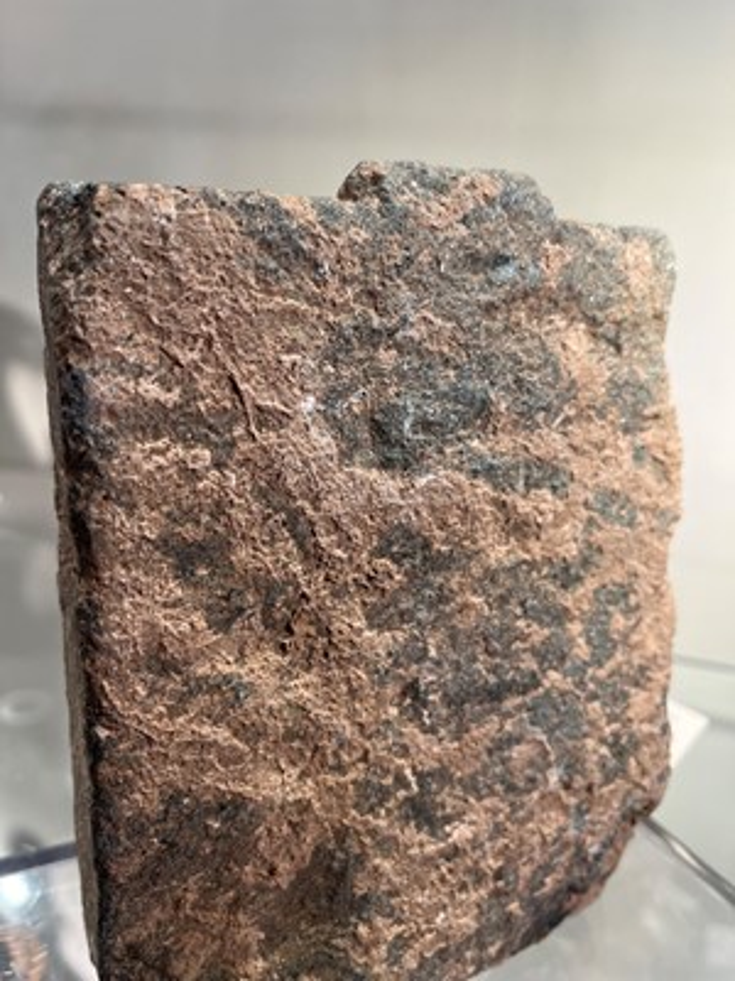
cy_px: 490
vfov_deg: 67.3
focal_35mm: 26
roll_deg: -3.1
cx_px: 368
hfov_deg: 53.1
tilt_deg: -15.4
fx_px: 736
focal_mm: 5.1
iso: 100
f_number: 1.6
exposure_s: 1/100
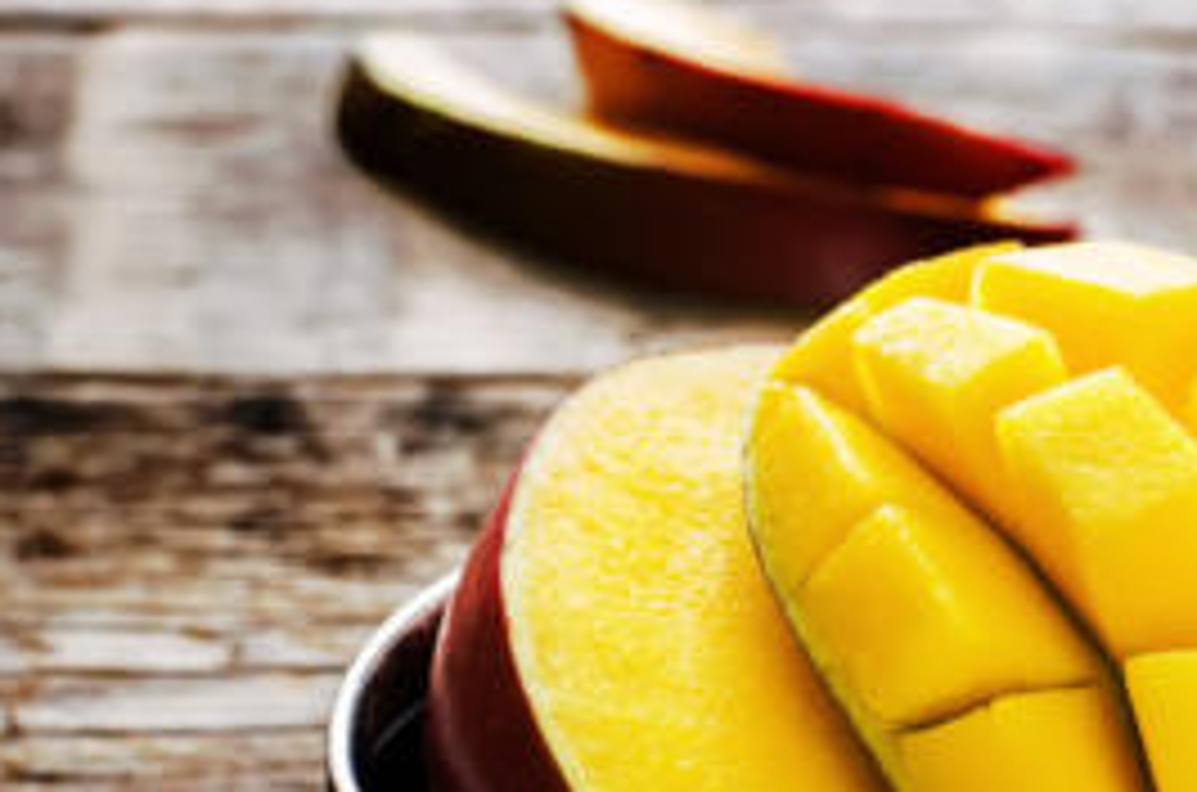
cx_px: 927
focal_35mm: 141
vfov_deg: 9.6
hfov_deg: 14.5
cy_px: 677
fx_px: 4677
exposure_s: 1
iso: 100
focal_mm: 50
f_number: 8
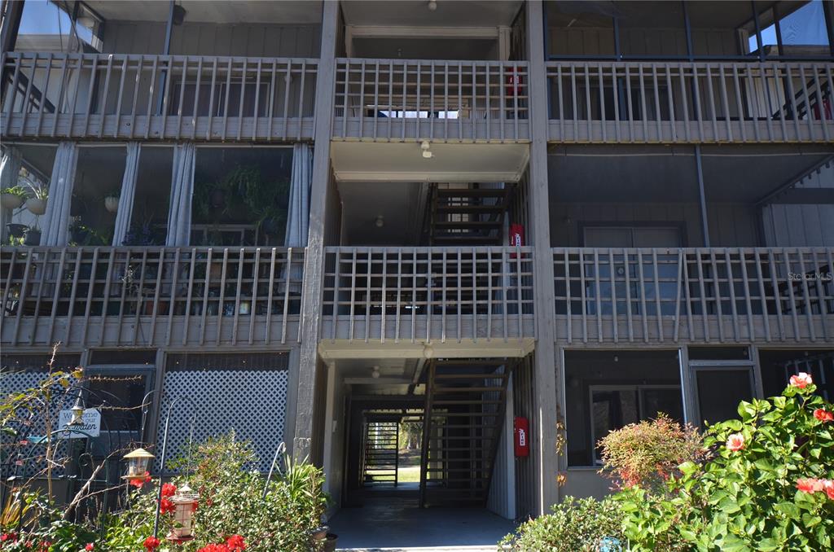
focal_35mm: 27
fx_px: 624
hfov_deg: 67.5
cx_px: 417
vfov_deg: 47.7
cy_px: 276
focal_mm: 18
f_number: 6.3
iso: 200
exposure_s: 1/160
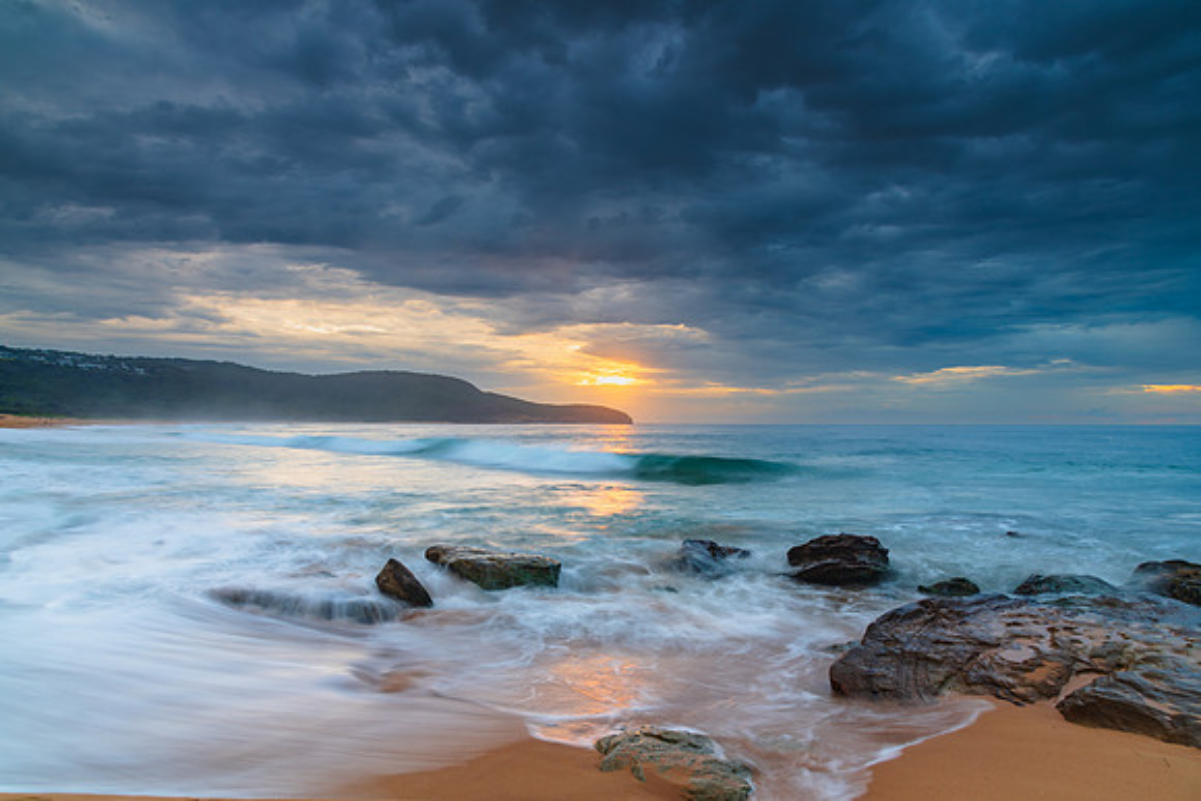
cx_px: 600
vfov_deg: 52.7
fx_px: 809
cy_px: 400
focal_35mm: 24
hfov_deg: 73.2
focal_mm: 24
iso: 50
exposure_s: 1/1.25
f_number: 9
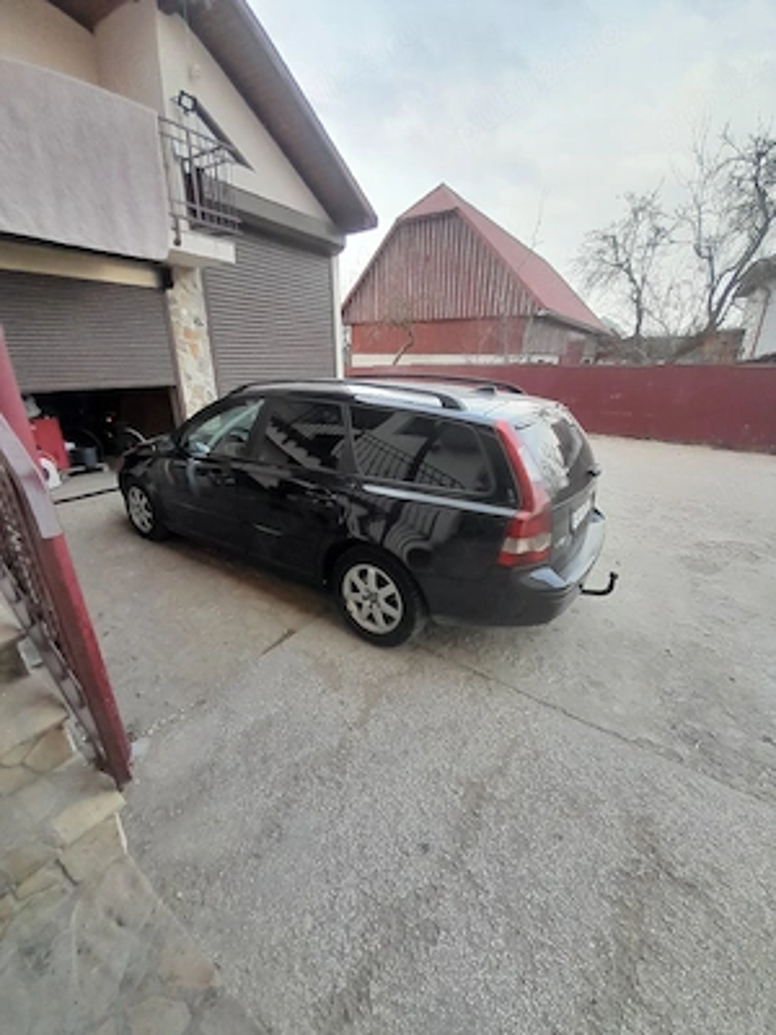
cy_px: 518
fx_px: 389
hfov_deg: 89.9
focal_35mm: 13
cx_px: 388
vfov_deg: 106.2
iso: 40
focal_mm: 1.13
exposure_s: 1/189
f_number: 2.2
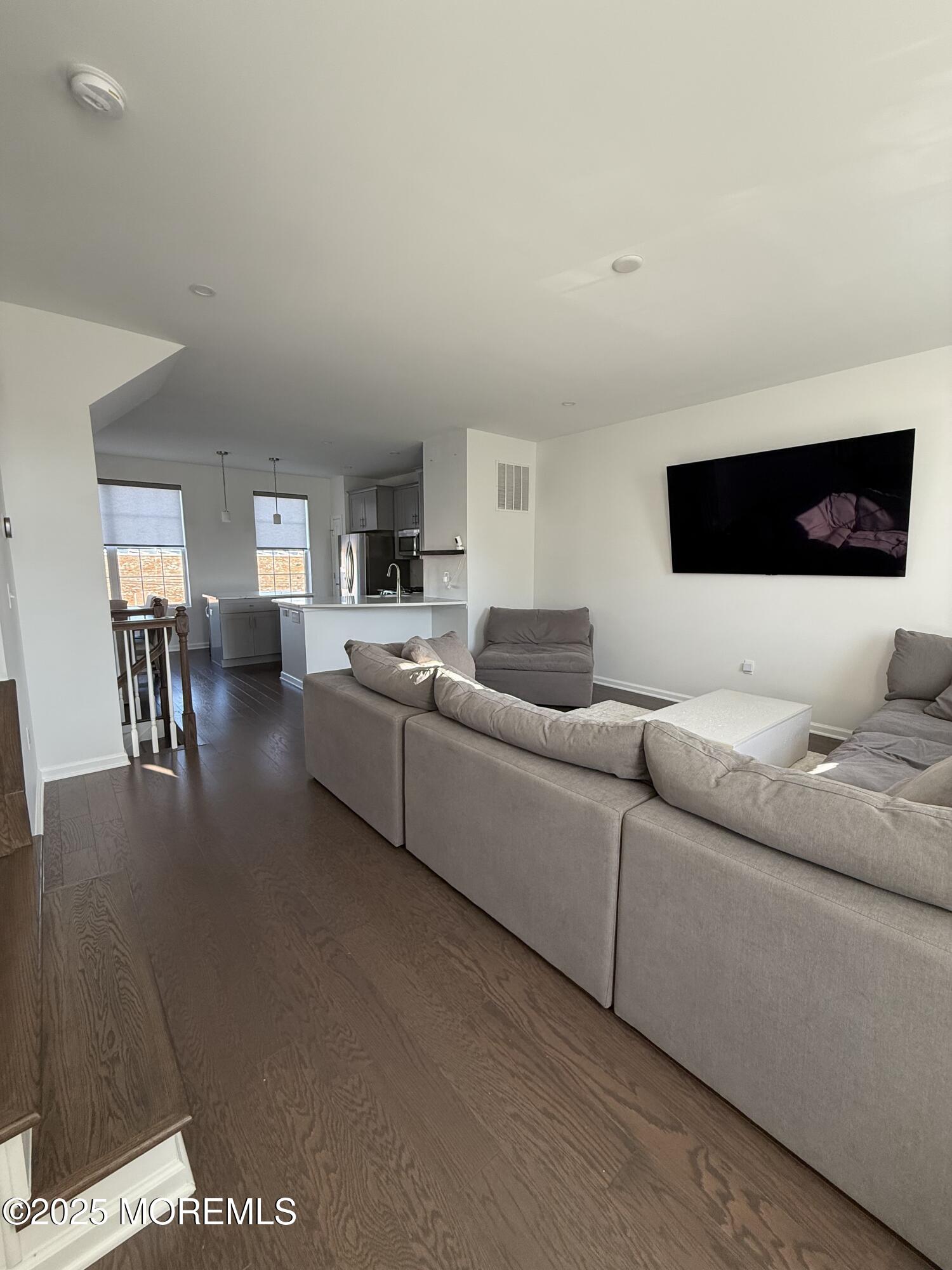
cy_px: 635
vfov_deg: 102.1
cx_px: 476
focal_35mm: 14
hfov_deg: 85.7
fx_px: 513
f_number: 2.2
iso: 125
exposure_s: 1/99
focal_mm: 2.22
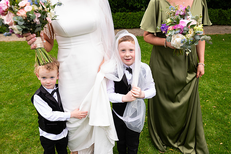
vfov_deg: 45.0
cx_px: 116
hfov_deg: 63.6
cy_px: 77
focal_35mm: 29
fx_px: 186
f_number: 5
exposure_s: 1/200
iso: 400
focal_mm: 29
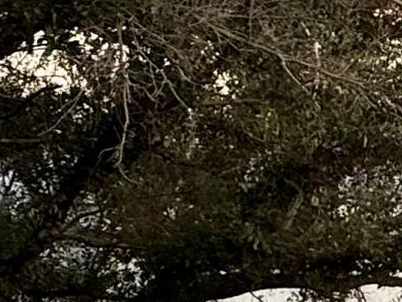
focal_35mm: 108
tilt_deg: +8.2
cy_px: 47
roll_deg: +0.2
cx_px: 752
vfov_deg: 13.6
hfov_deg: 15.3
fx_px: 1255
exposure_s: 1/99
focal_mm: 2.22
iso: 64
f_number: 2.2
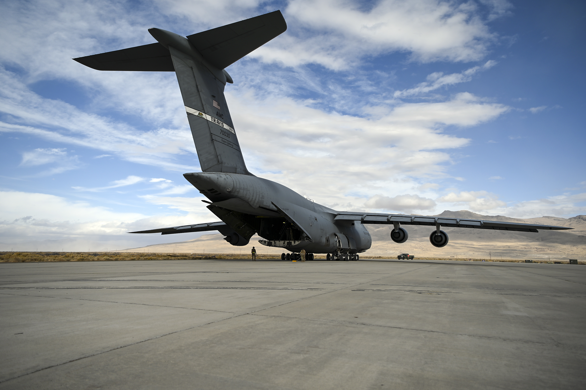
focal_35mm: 24
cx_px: 293
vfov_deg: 53.1
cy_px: 195
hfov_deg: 73.8
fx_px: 390
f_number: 2.8
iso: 100
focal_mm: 24
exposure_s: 1/4000
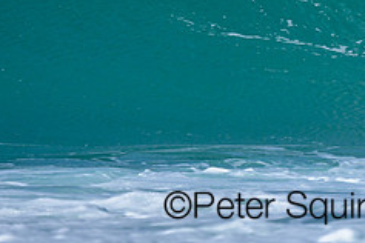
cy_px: -139
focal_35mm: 2686
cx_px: 364
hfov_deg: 0.8
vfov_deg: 0.5
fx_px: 27231
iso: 400
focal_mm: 800
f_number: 6.3
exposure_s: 1/2000
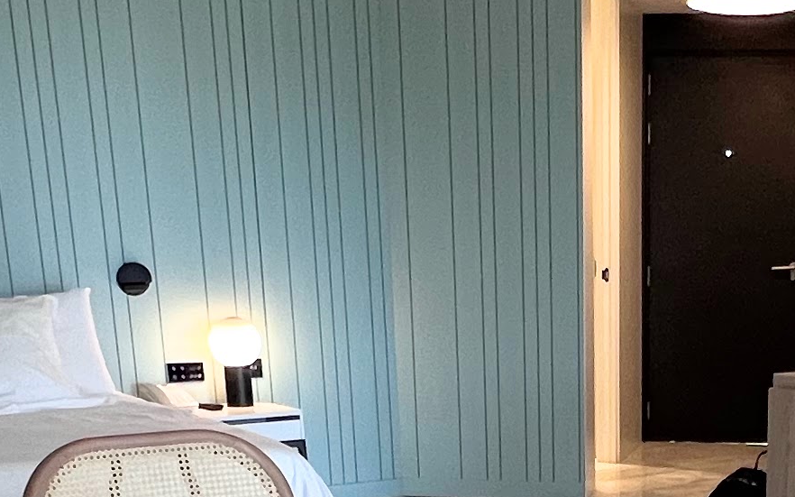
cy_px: 720
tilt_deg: -19.0
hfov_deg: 31.1
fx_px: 1365
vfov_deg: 18.5
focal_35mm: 63
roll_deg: -0.2
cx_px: 703
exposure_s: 1/50
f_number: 1.8
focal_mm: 1.57
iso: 160
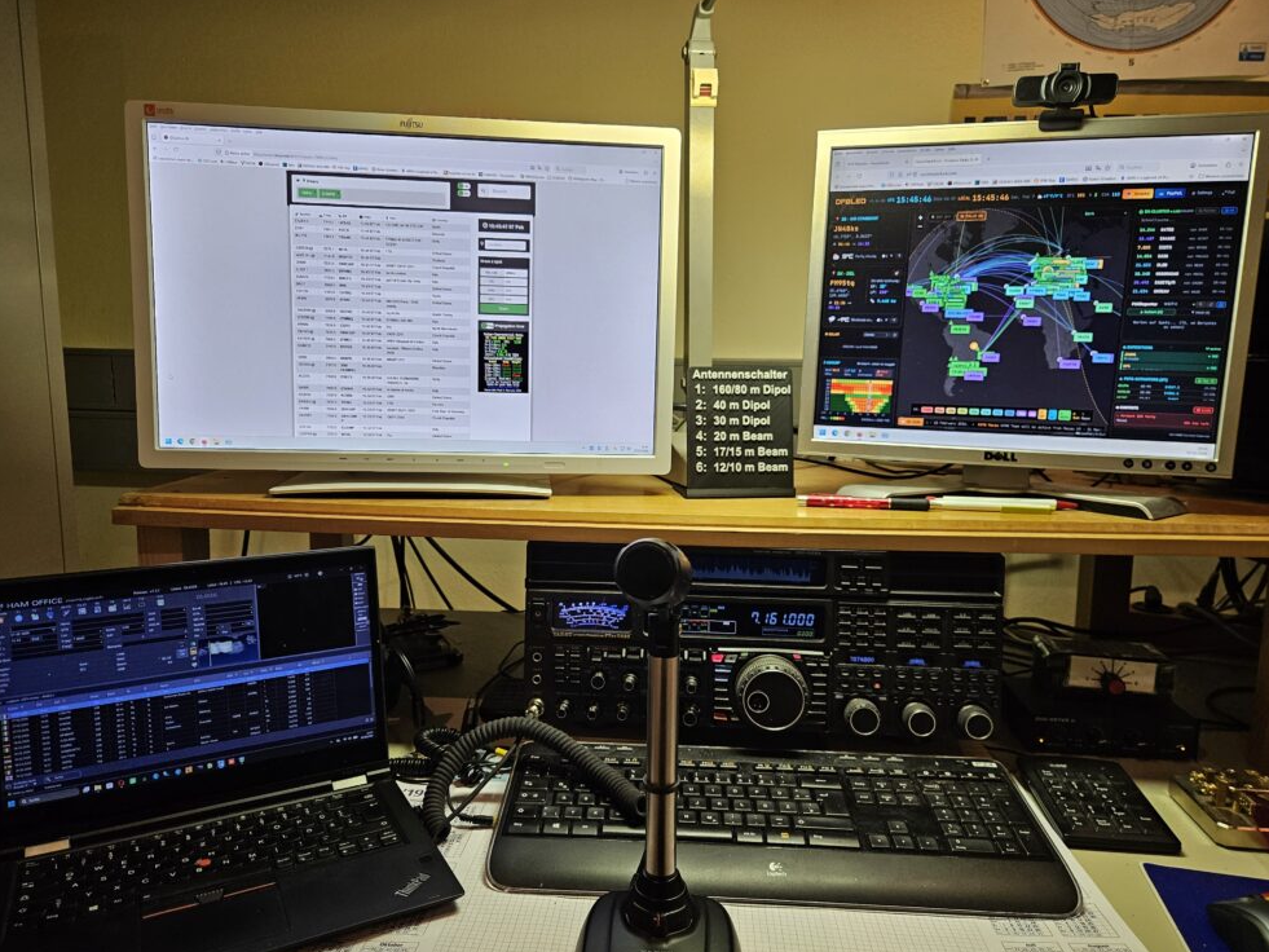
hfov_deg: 71.6
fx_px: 880
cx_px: 617
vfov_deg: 56.8
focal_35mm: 24
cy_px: 470
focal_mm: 5.4
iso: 200
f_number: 1.8
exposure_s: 1/100
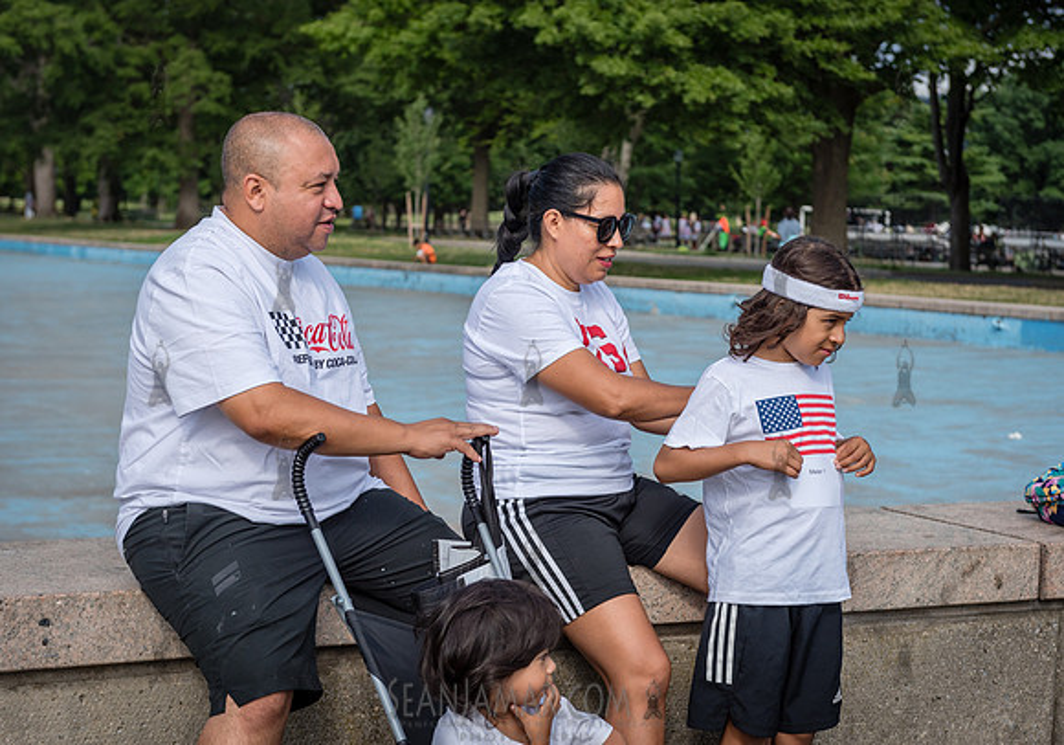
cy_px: 365
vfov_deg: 21.0
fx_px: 2007
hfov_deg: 29.6
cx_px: 611
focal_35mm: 67
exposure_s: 1/2500
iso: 200
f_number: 4
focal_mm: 58
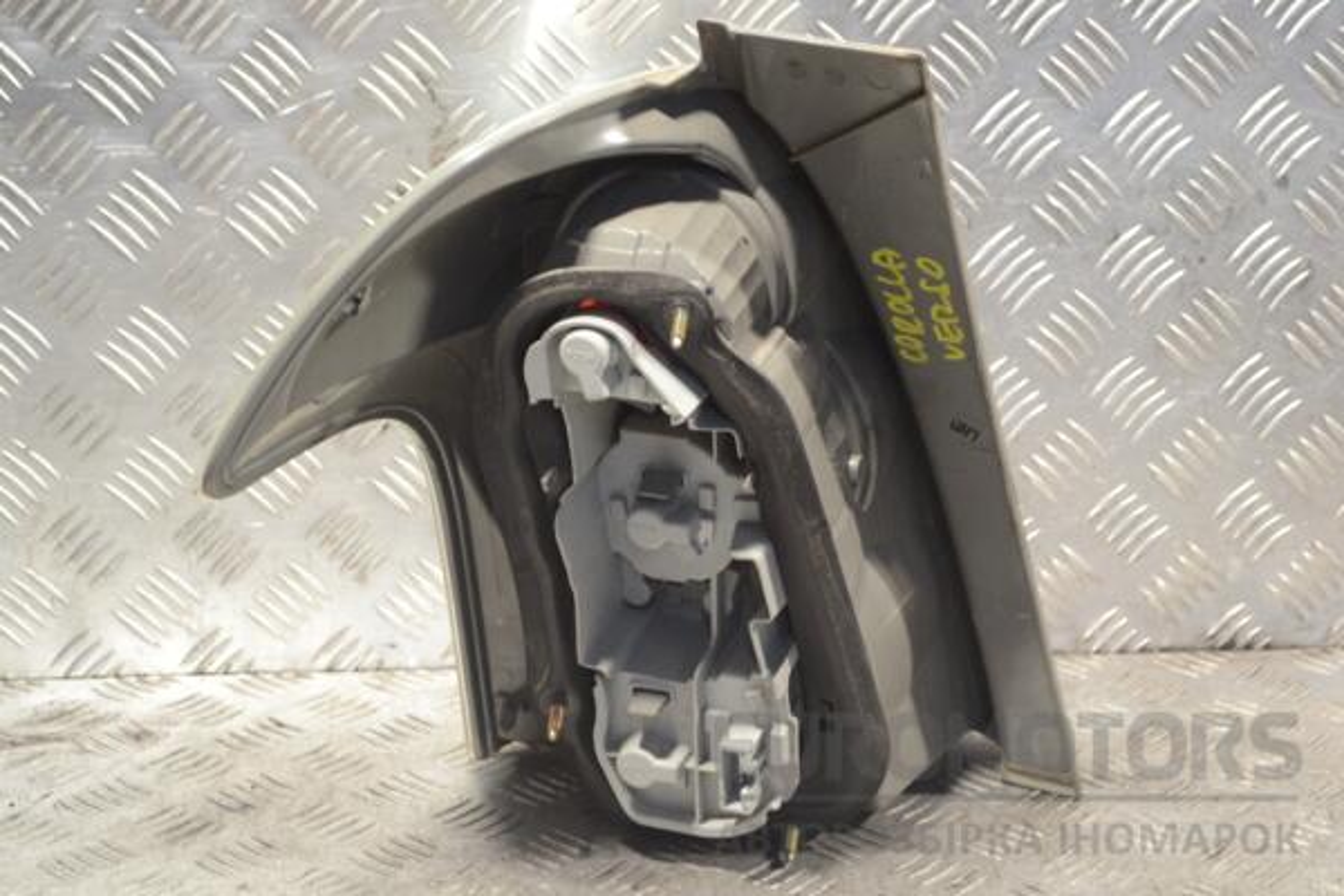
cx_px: 672
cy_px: 448
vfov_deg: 17.5
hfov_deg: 26.0
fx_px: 2912
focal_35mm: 78
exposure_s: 1/30
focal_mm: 52
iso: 560
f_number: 5.6
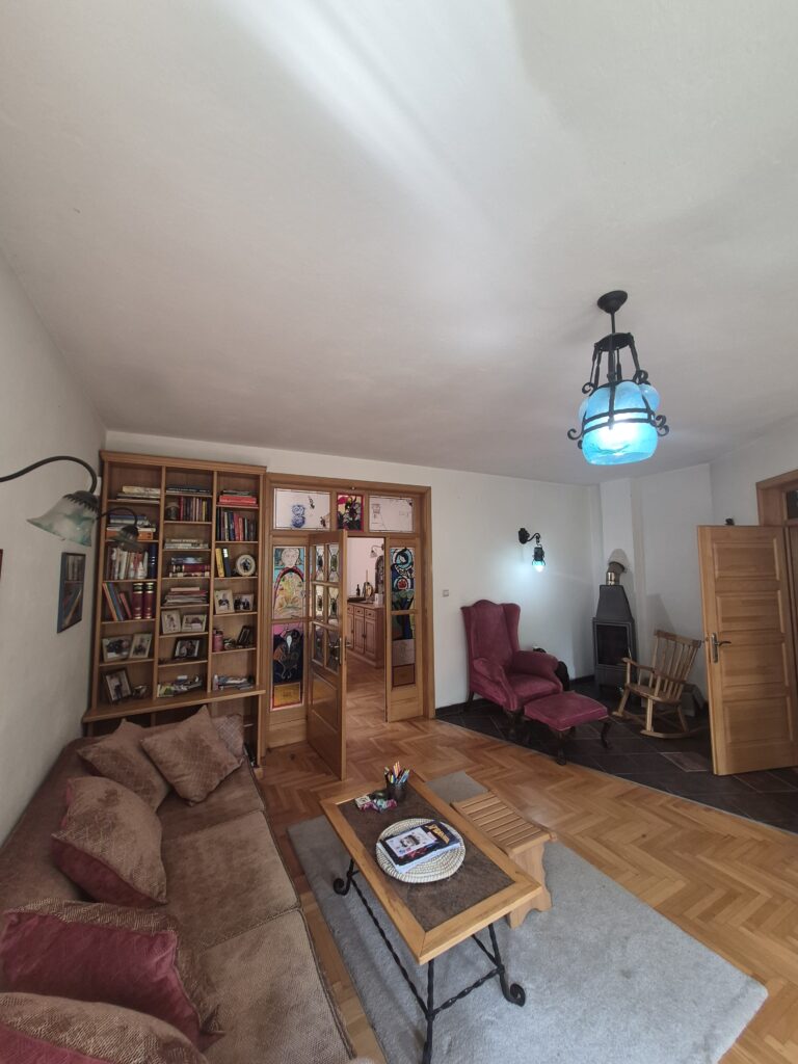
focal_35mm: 13
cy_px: 532
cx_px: 399
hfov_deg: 89.9
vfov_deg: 106.2
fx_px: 400
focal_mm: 1.74
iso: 125
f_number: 2.2
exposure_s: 1/50
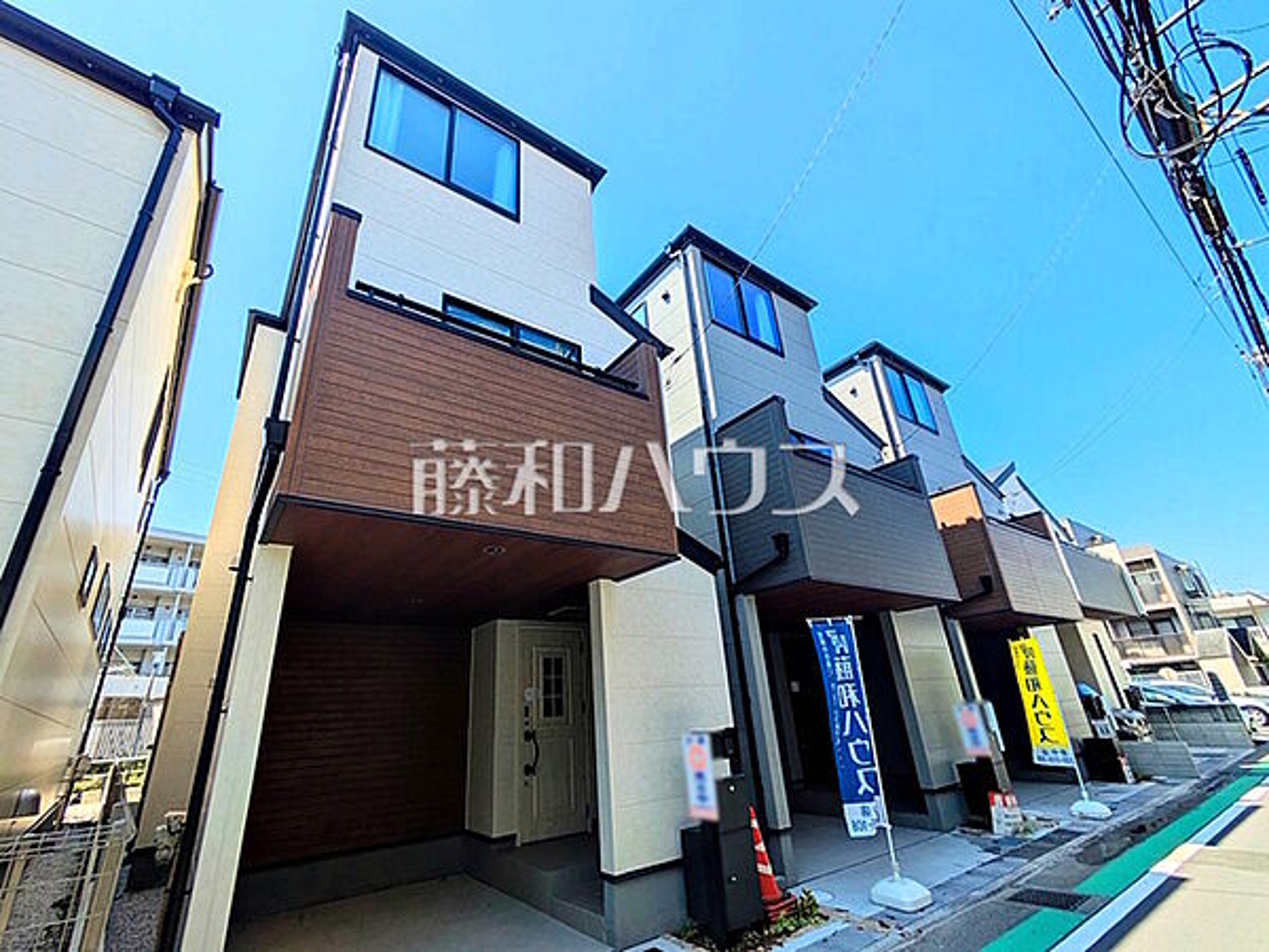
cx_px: 634
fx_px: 513
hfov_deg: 102.1
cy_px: 476
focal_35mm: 14
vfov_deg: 85.7
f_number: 2.2
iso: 48
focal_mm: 1.83
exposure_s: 1/1300
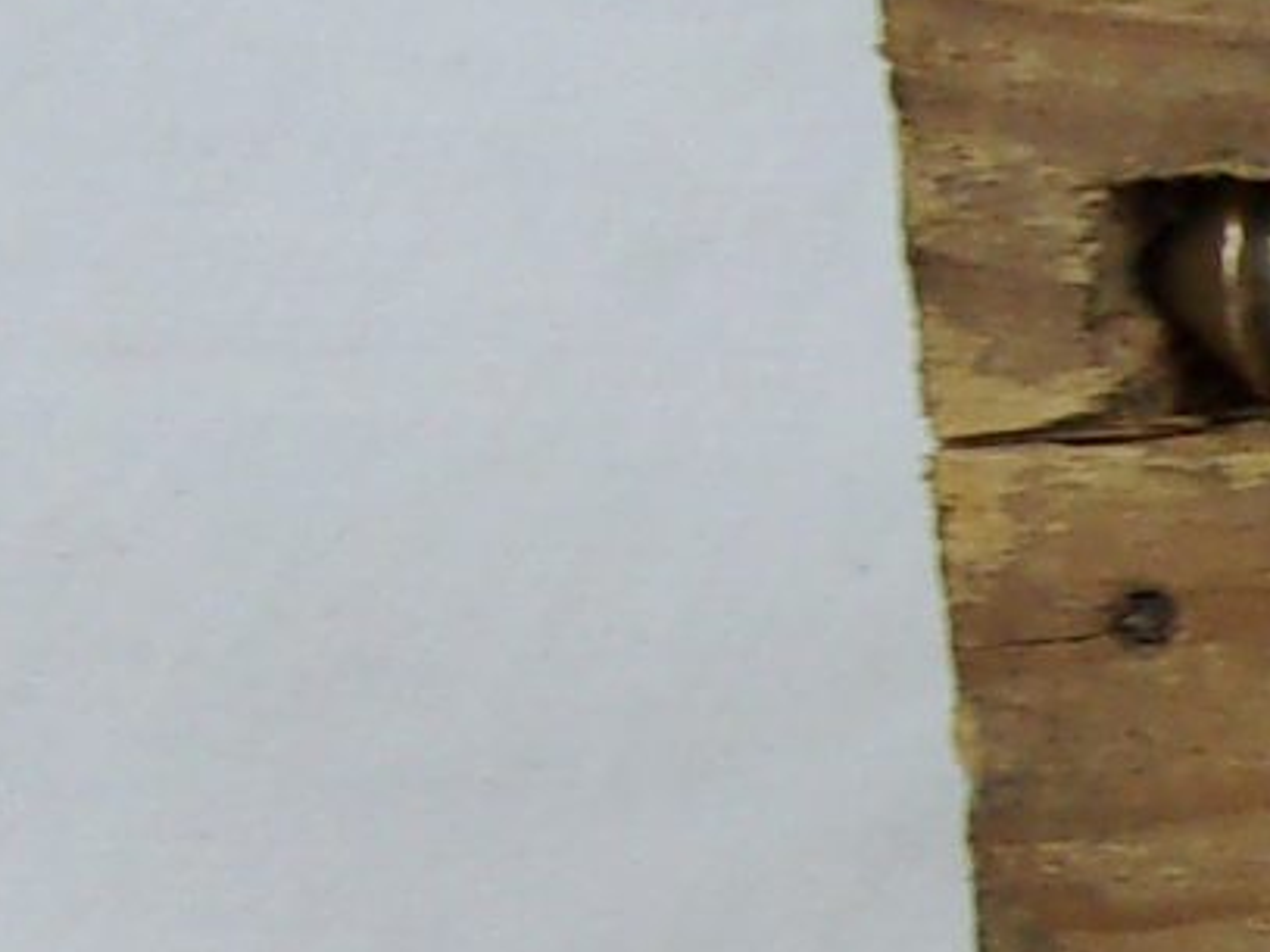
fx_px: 6455
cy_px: 1514
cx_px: 3520
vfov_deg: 8.2
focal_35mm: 176
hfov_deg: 9.4
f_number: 3.9
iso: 80
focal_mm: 5.1
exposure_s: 1/38
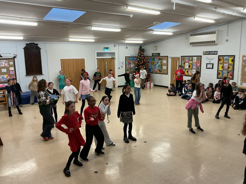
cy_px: 92
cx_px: 123
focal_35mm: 29
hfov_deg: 61.7
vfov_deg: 48.2
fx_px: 206
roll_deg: +1.2
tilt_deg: -10.6
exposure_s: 1/50
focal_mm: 3
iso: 50
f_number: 1.8
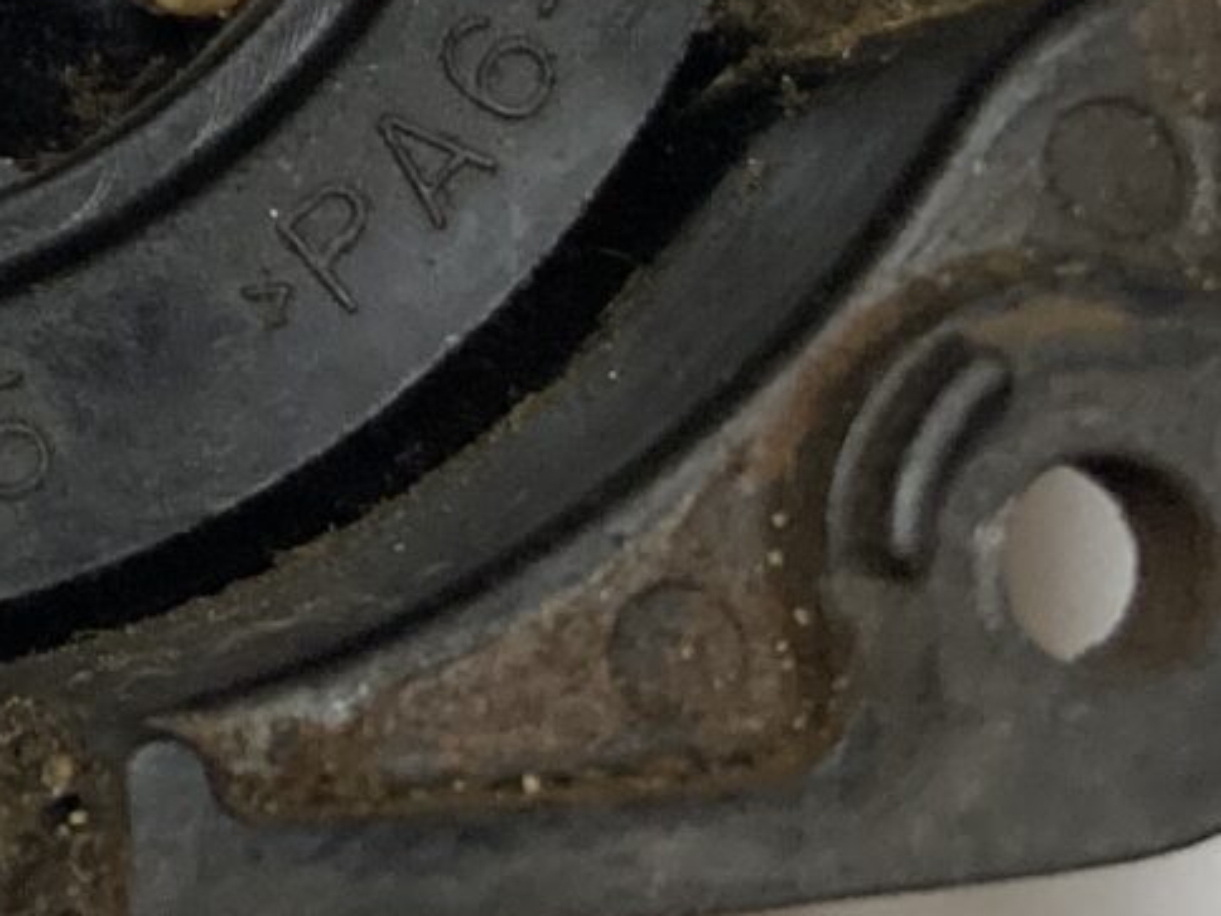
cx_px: -792
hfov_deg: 12.5
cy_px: -598
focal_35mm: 148
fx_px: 5220
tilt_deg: -78.8
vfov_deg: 9.6
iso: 160
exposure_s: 1/60
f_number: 1.8
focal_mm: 3.99
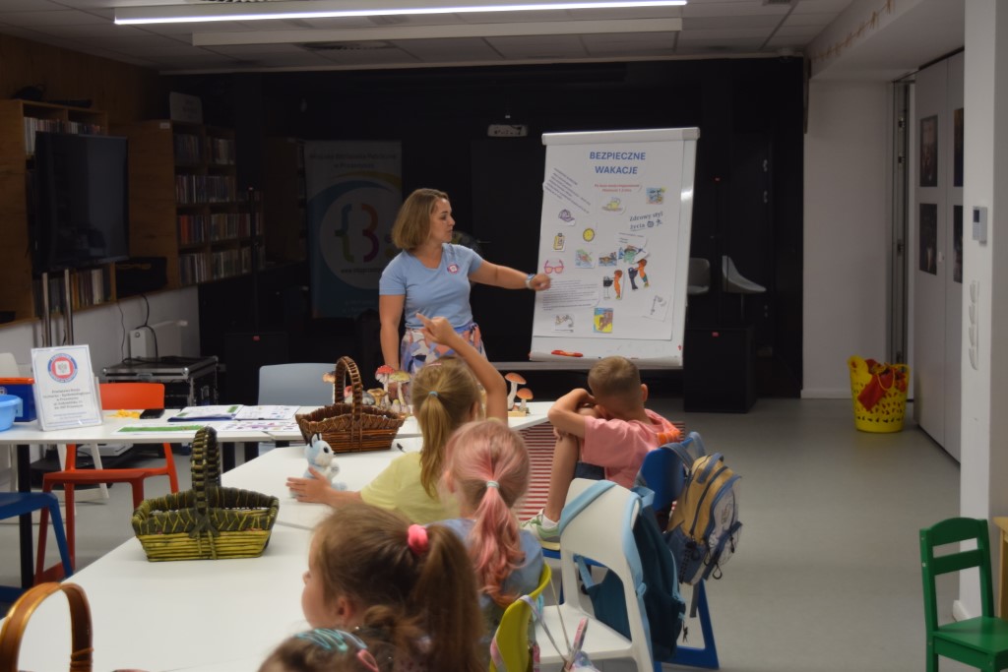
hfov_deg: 38.9
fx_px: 1428
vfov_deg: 26.5
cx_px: 504
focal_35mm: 51
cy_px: 336
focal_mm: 34
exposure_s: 1/60
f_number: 4.5
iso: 560
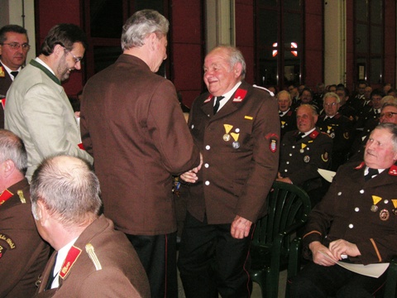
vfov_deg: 35.1
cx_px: 198
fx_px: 470
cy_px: 149
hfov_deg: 45.8
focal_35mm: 41
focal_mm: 6.9
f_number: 3
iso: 160
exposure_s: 1/45
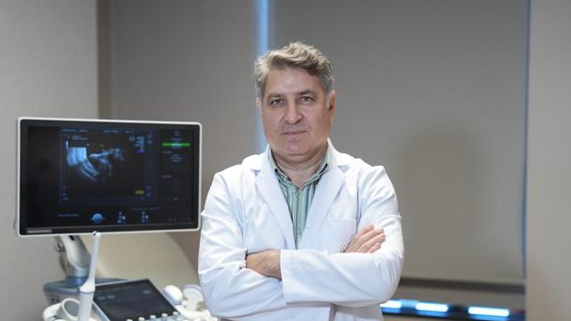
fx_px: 1015
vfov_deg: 18.0
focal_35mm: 67
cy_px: 183
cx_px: 288
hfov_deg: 31.4
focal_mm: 63
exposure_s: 1/320
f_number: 2.8
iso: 2000
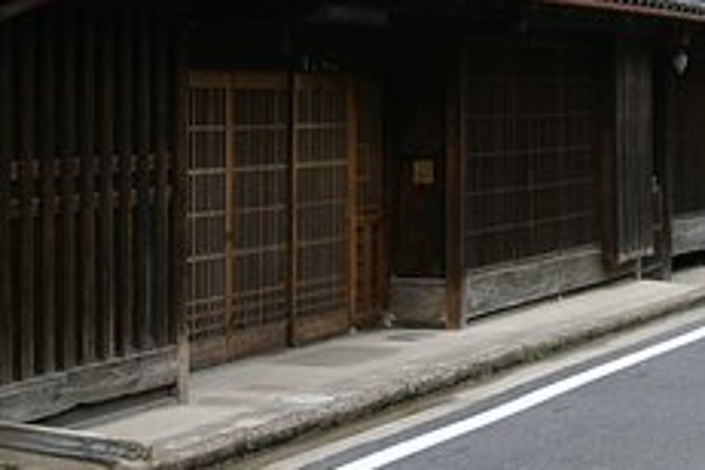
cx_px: 714
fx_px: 1821
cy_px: 76
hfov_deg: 21.1
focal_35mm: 93
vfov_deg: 14.6
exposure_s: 1/200
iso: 200
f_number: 5.6
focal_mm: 28
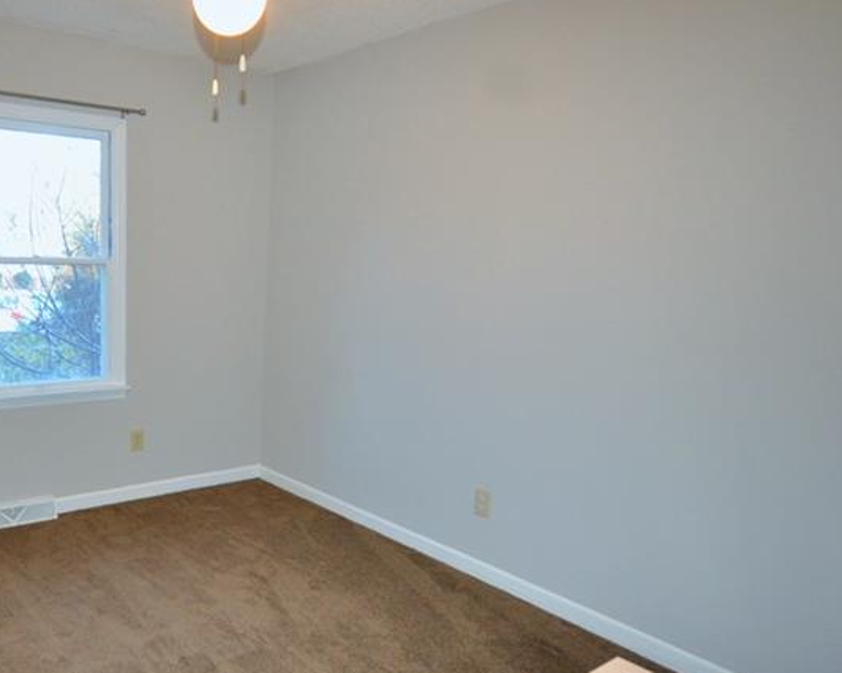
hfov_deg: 60.8
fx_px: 673
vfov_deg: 53.0
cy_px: 374
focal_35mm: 27
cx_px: 216
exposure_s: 1/60
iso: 800
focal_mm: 10
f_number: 4
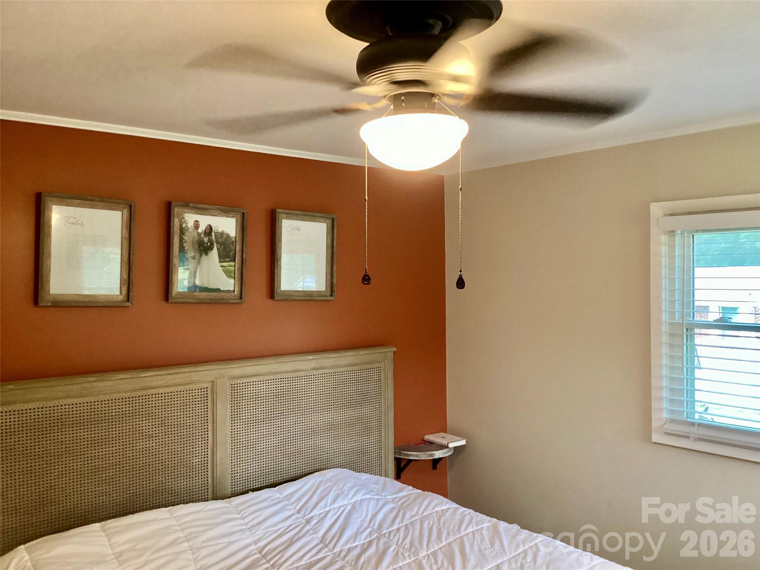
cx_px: 380
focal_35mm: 31
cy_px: 285
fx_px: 681
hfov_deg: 58.4
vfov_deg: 45.4
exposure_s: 1/40
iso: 400
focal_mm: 3.3
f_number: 2.4
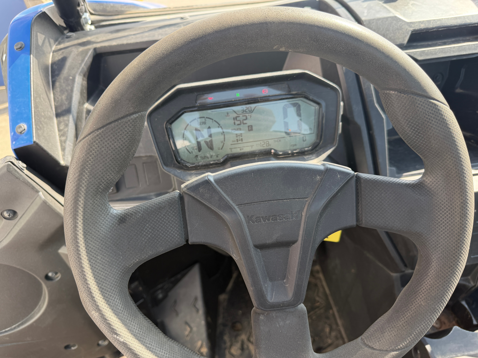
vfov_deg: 56.8
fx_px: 331
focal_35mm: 24
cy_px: 179
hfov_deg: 71.6
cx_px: 239
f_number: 1.78
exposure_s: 1/397
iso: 100
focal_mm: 6.76
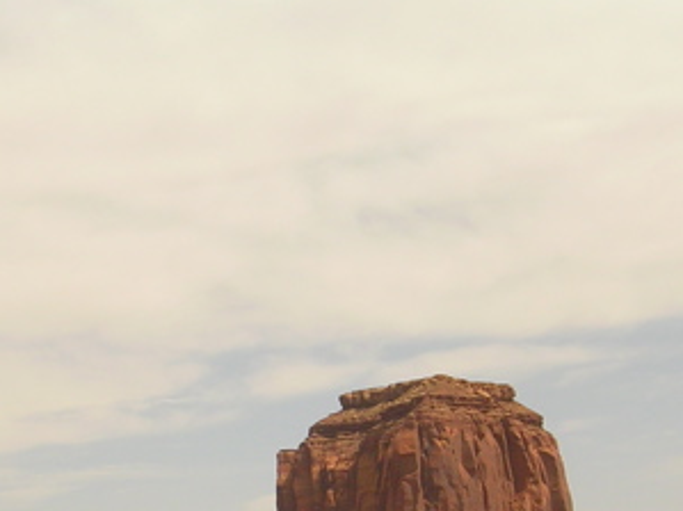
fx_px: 2071
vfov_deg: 13.9
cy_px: 511
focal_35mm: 105
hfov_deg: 18.7
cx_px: 327
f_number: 6.2
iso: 50
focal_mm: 7.5
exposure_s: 1/374
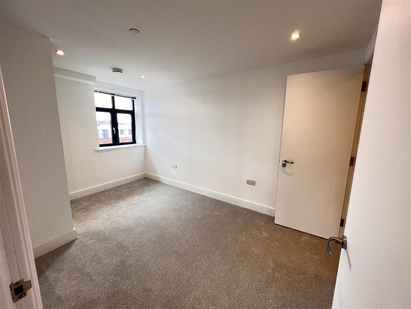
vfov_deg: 89.9
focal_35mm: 13
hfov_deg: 106.2
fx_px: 154
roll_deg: -0.8
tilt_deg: -9.9
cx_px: 206
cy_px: 154
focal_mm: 1.57
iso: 100
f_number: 1.8
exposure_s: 1/99
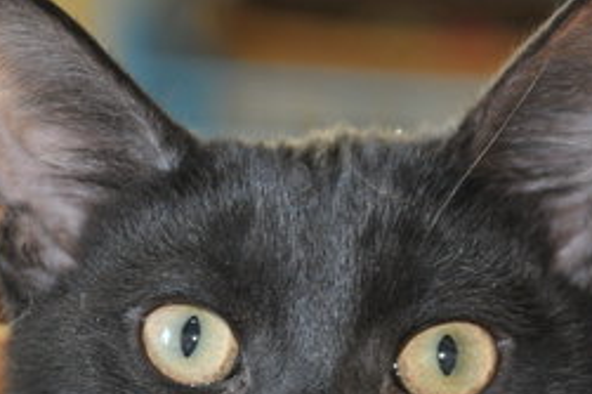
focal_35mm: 209
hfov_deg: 9.9
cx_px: 309
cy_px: 352
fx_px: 3435
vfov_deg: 6.6
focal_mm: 70
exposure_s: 1/60
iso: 800
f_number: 5.3
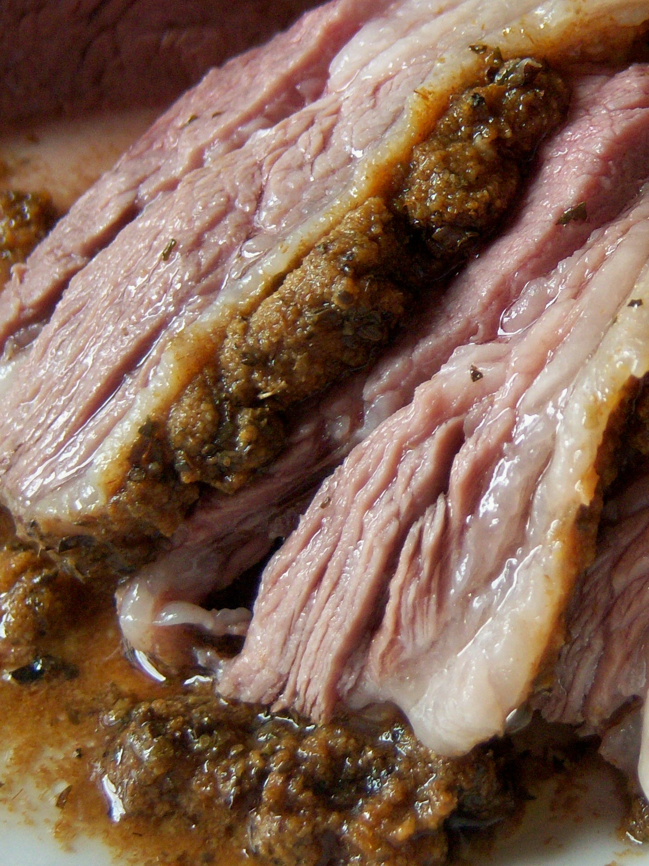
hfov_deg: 21.2
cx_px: 563
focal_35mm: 68
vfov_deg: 28.4
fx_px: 1700
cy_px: 301
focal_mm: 7.5
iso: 160
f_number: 2.8
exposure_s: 1/60
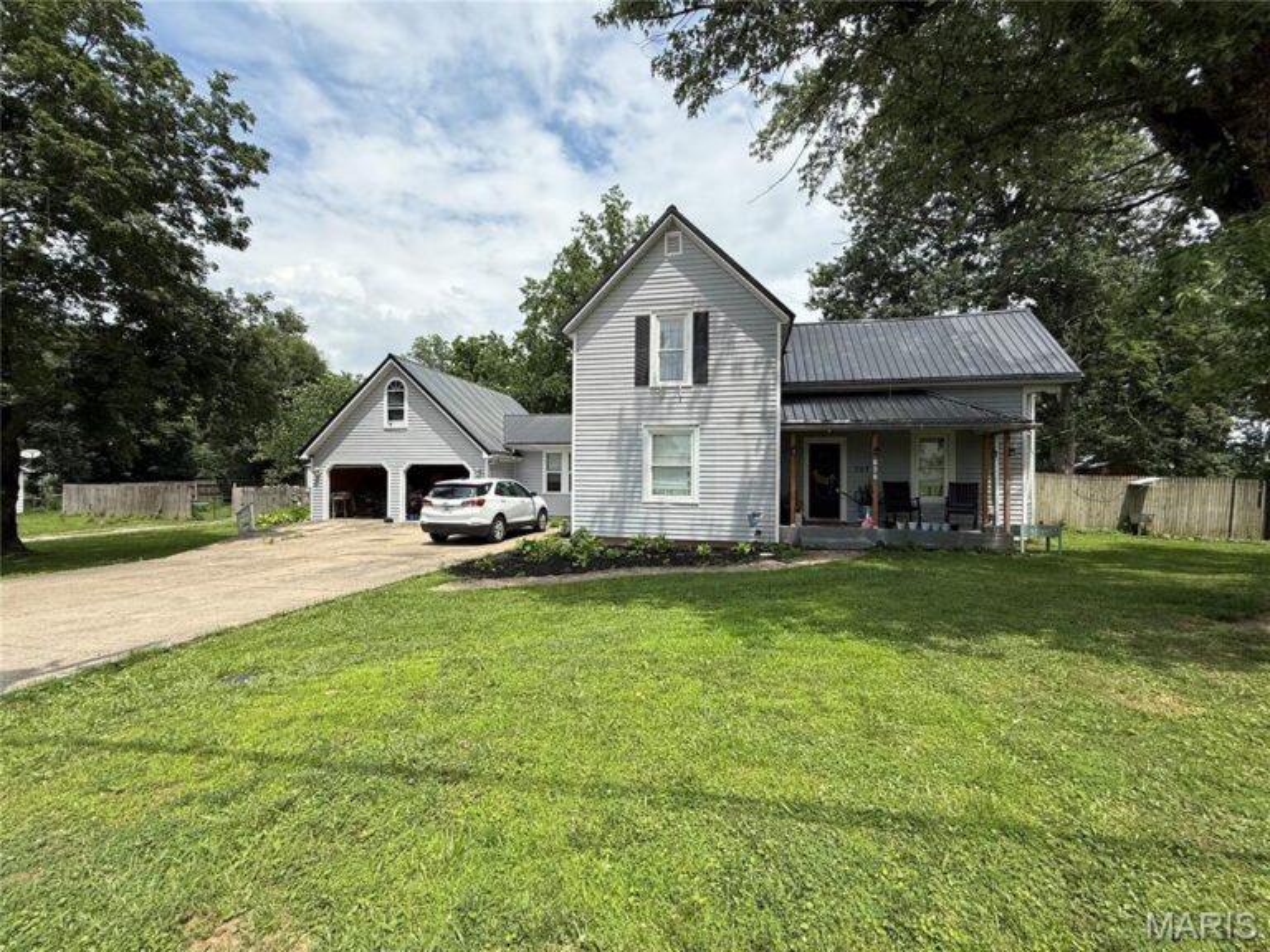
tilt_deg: +2.0
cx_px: 635
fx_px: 514
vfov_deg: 85.7
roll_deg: -0.4
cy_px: 476
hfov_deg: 102.1
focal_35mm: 14
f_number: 2.2
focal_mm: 2.22
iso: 50
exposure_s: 1/2320
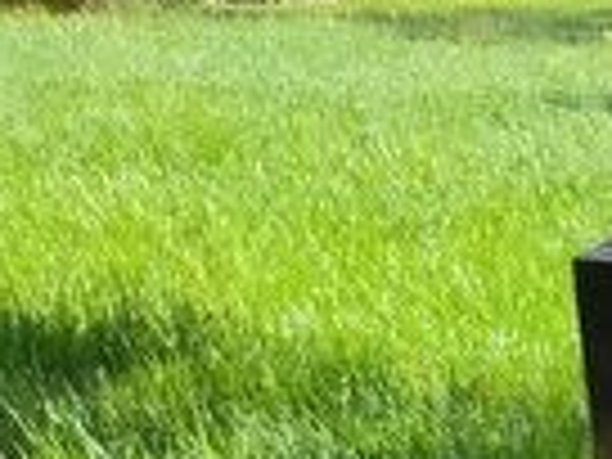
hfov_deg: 11.2
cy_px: 958
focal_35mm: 135
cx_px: 1642
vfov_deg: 10.1
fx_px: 2387
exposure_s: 1/429
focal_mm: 5.56
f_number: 1.8
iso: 100
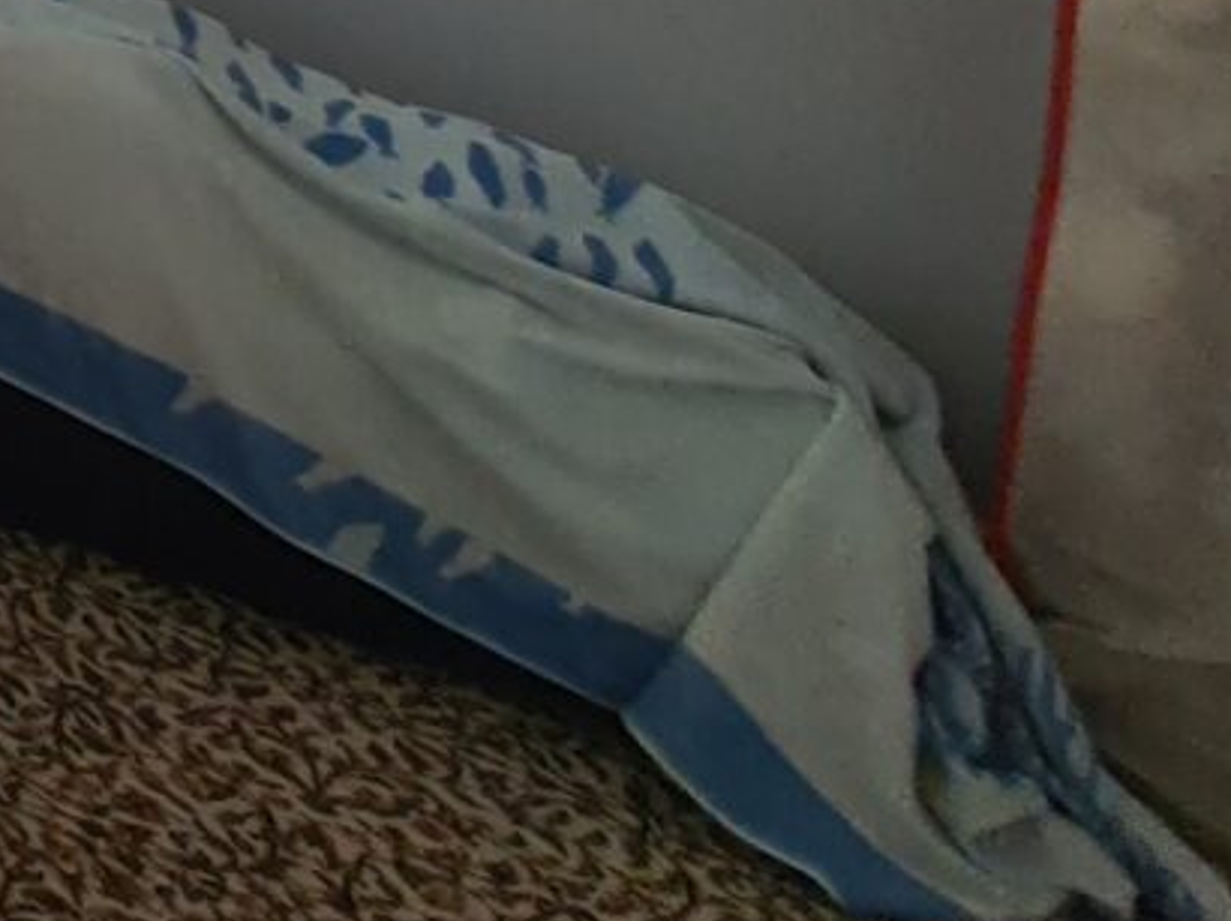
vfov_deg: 16.3
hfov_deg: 16.3
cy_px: -1002
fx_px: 2310
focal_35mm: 65
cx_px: -1570
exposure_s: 1/50
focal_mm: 1.8
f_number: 2.2
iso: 80
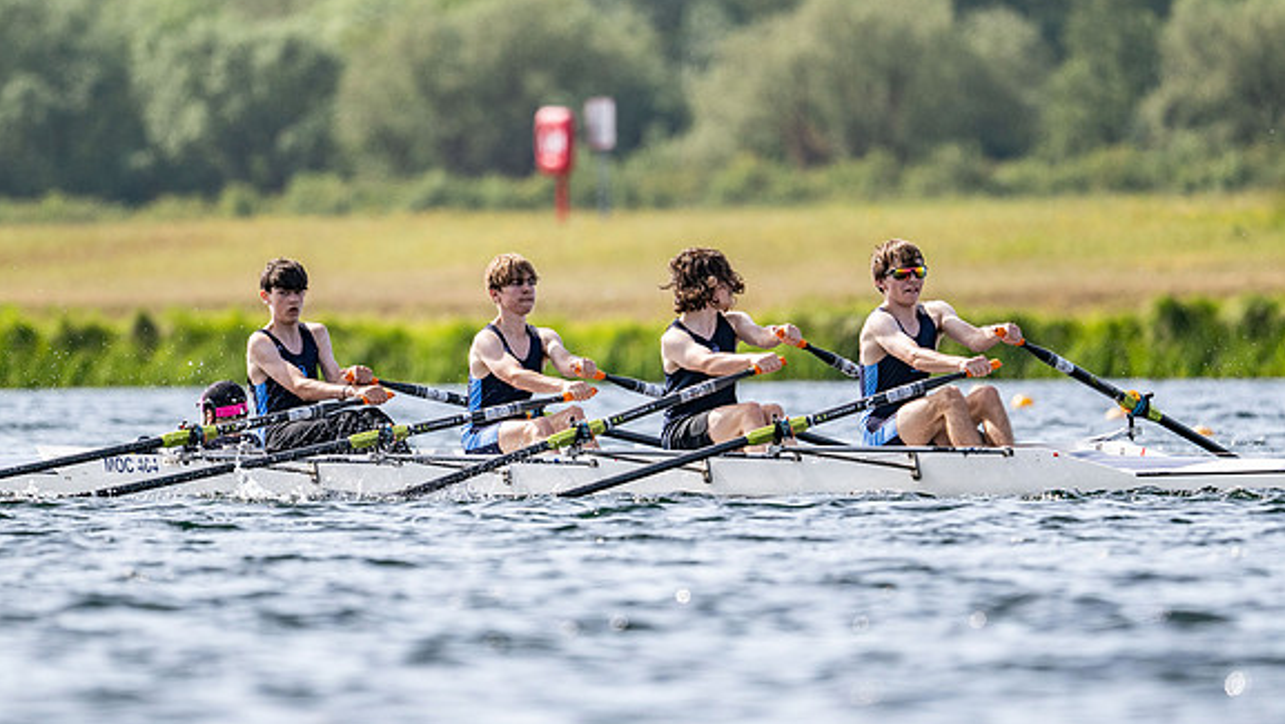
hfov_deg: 3.4
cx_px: 641
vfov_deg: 1.9
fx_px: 21507
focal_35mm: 631
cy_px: 381
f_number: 4.5
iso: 280
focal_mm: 400
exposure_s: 1/2500
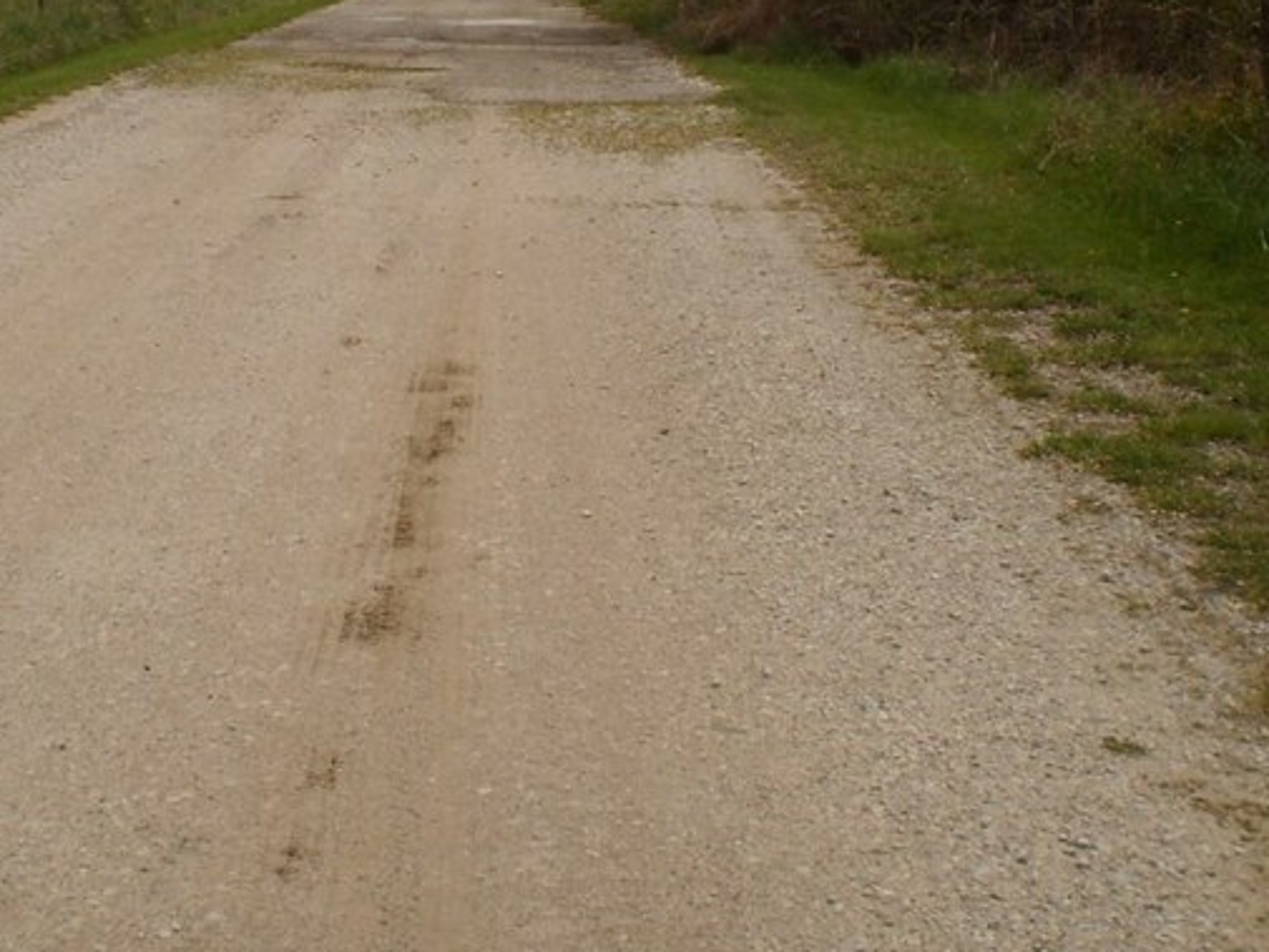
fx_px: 2677
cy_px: 68
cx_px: 505
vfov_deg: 19.7
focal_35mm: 73
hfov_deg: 26.6
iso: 64
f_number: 4.6
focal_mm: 6.3
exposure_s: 1/1600
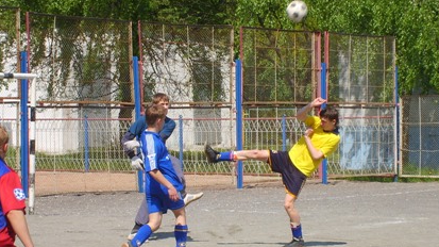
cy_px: 150
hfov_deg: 13.9
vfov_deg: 7.8
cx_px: 276
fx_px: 1804
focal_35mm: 155
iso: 50
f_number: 4.9
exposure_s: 1/350
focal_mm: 17.4
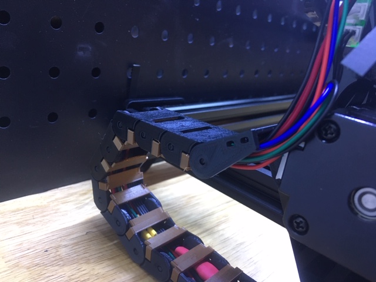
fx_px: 315
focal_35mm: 29
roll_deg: -9.0
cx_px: 188
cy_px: 141
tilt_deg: -19.8
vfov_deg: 48.2
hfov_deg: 61.7
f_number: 2.2
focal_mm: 4.15
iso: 125
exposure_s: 1/30
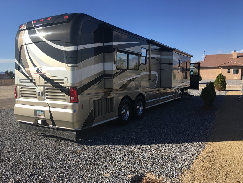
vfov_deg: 48.2
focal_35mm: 29
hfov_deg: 61.7
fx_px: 204
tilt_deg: -3.4
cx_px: 122
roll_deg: +0.0
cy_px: 92
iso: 25
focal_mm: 4.15
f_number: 2.2
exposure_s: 1/1789
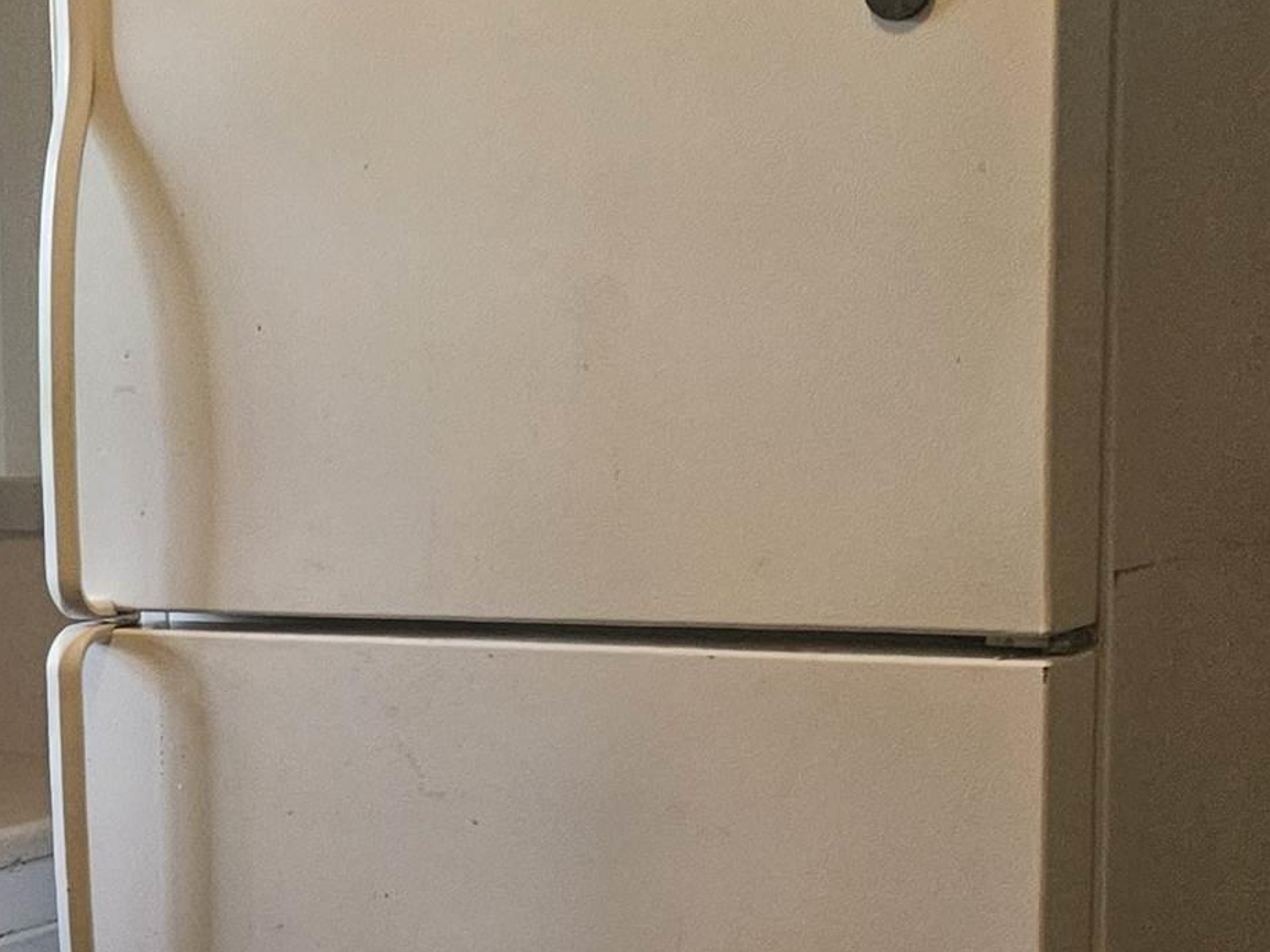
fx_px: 2824
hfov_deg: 23.4
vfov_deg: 18.9
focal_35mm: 77
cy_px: 780
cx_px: -212
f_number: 1.8
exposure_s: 1/120
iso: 320
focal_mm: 5.4
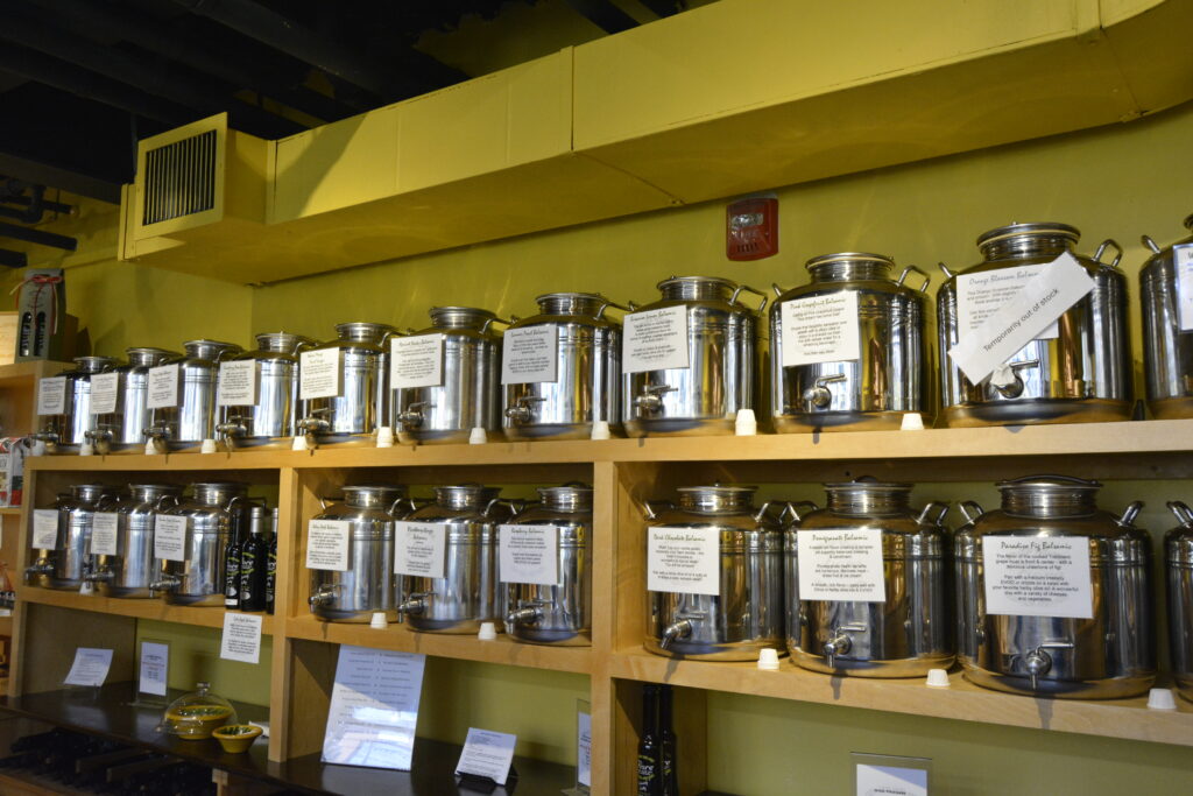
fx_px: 994
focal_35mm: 30
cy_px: 398
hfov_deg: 61.9
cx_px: 596
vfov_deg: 43.6
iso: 2000
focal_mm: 20
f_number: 5.6
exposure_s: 1/125
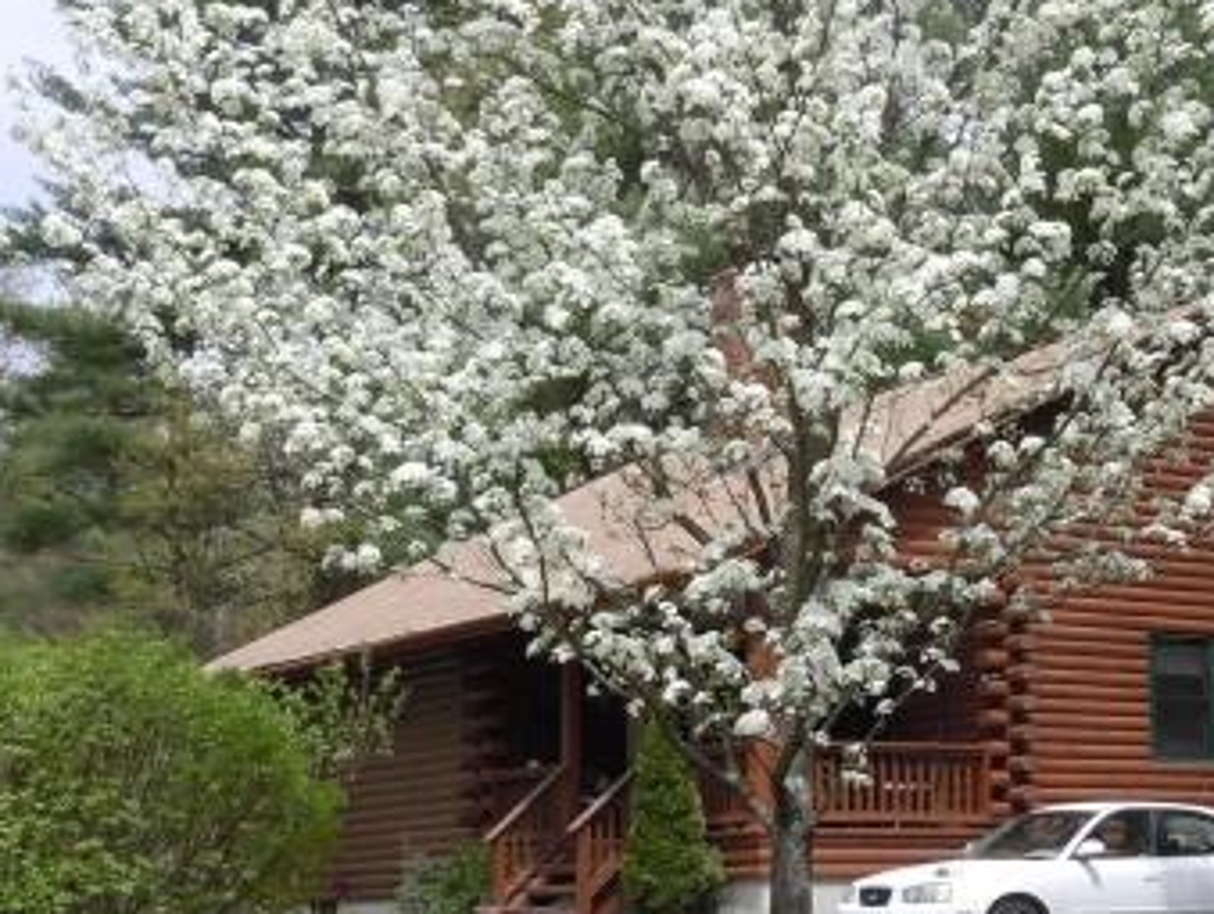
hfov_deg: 25.0
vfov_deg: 19.2
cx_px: 945
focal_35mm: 77
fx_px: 2703
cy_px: 530
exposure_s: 1/500
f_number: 4.6
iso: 100
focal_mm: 8.1
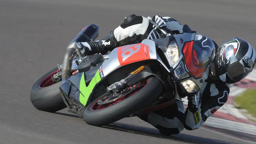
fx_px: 6299
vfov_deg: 1.3
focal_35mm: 928
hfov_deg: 2.3
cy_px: 69
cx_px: 162
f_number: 9
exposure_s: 1/320
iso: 200
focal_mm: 650
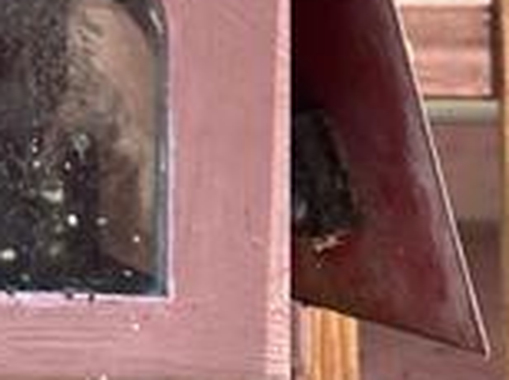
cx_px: -568
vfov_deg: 10.8
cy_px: -131
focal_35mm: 133
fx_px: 1953
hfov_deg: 12.7
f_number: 2.4
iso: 25
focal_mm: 3.3
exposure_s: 1/244
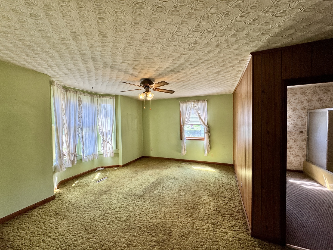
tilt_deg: -1.9
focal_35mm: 14
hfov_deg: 102.1
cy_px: 125
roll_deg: +0.0
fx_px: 135
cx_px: 166
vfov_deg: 85.7
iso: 160
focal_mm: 2.22
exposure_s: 1/120
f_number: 2.2
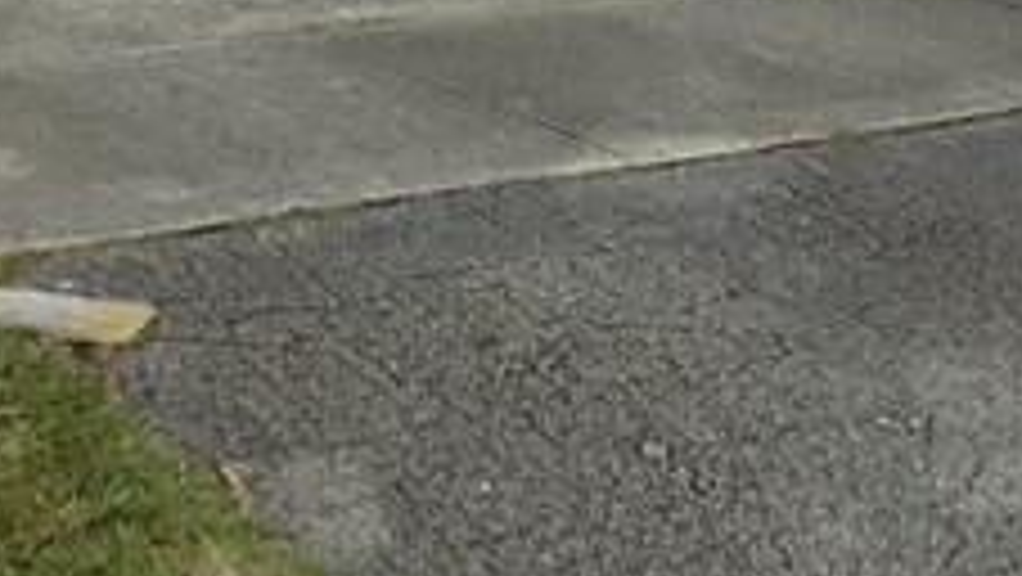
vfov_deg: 9.8
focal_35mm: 113
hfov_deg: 18.9
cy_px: -680
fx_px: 3064
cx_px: 540
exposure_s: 1/640
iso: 80
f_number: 3.1
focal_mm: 4
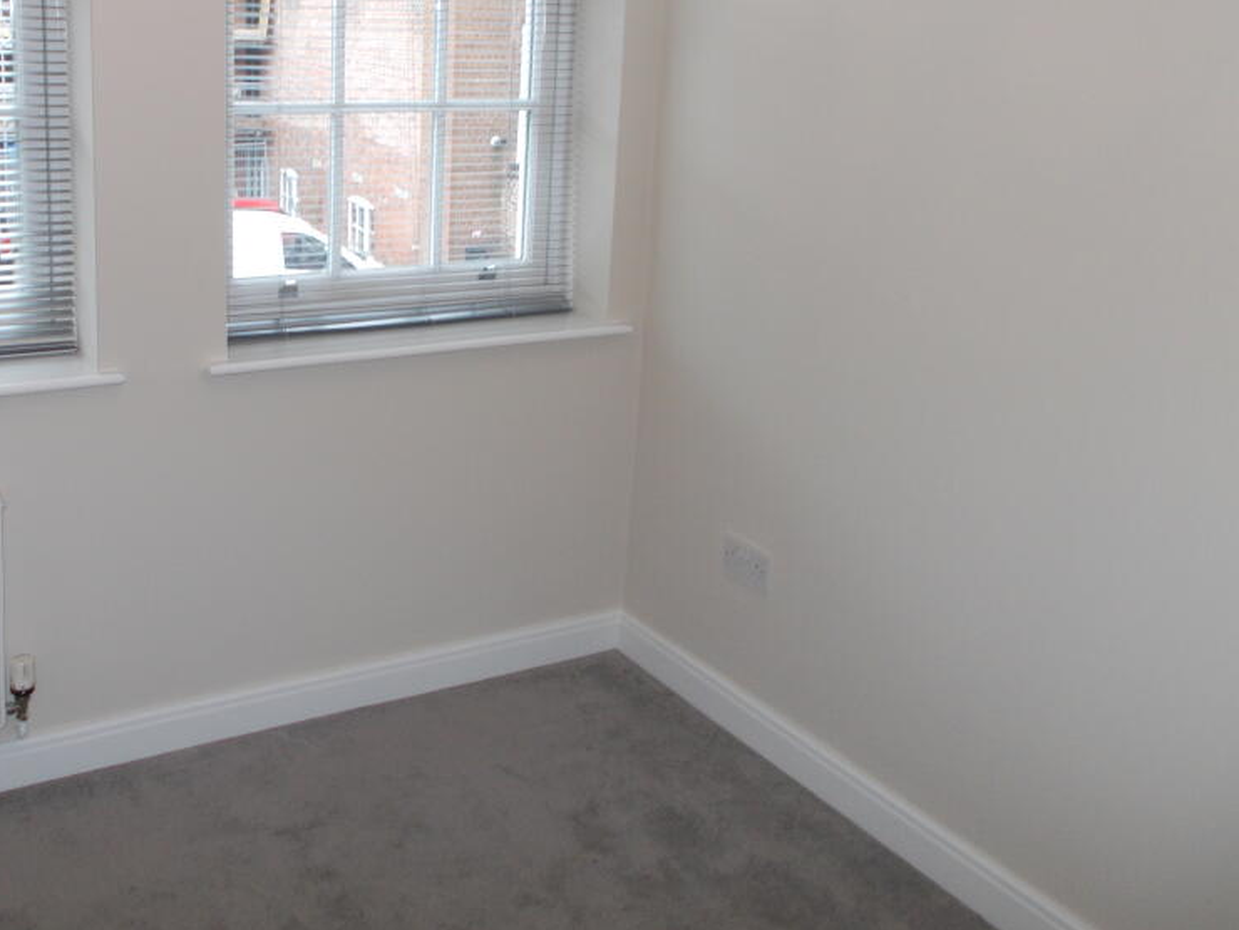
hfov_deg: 50.2
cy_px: 292
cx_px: 385
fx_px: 1289
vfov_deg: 39.1
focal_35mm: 36
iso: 100
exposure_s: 1/25
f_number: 3.2
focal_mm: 4.6
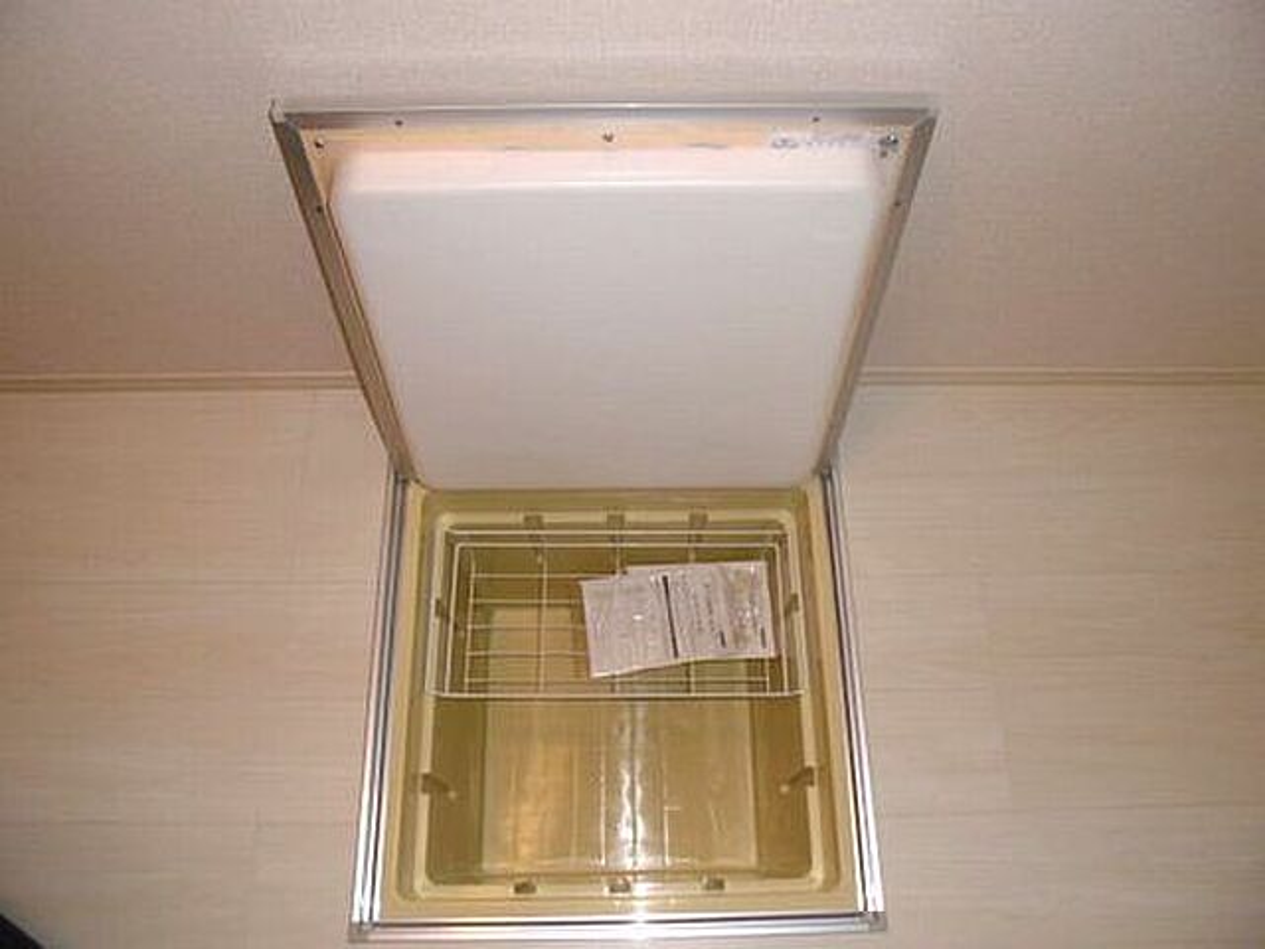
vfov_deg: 53.1
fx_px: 950
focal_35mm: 26
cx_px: 632
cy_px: 474
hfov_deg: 67.3
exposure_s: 1/60
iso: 100
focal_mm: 4.6
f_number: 3.5
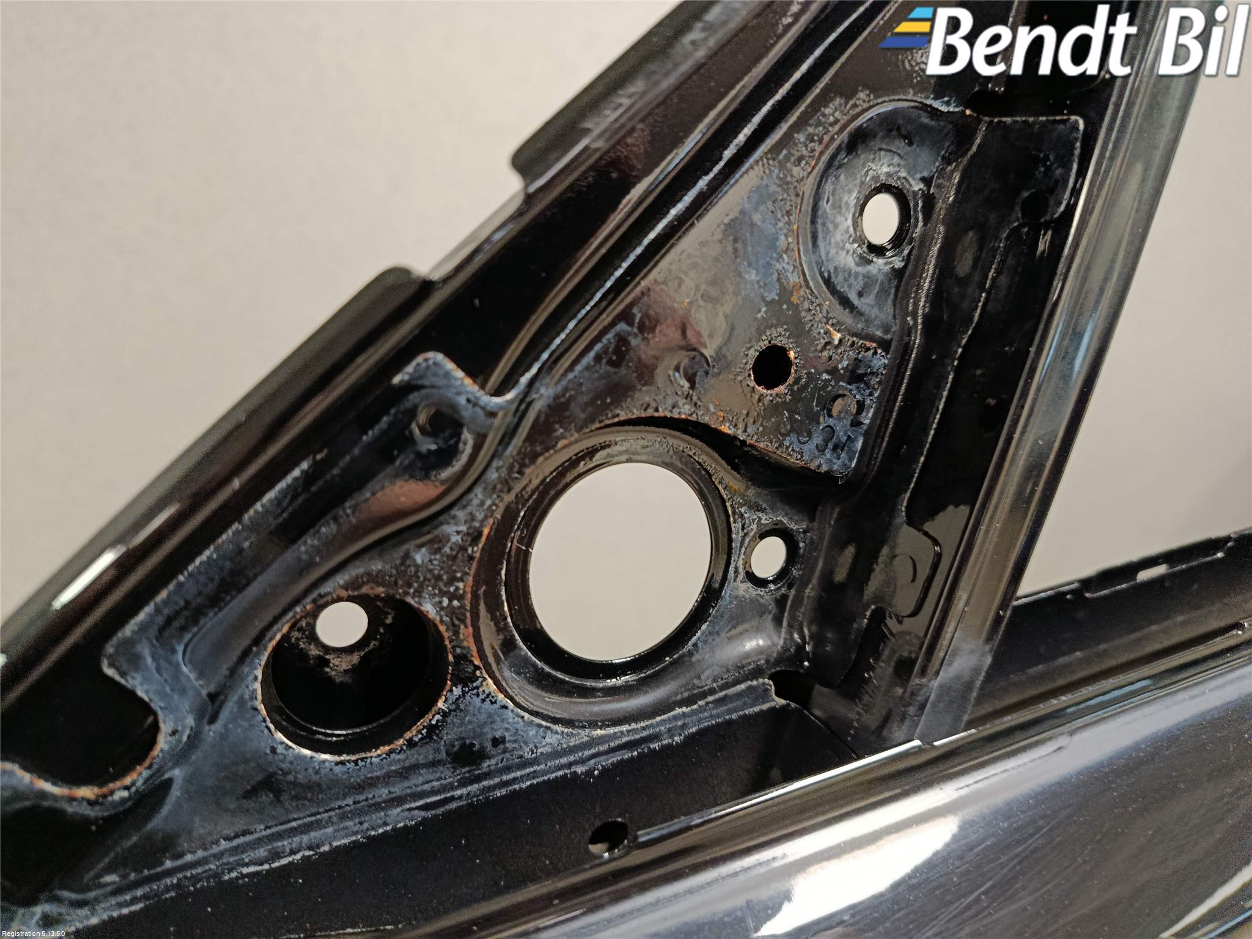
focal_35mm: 24
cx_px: 626
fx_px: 868
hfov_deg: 71.6
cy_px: 470
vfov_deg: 56.8
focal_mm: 5.24
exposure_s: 1/25
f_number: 1.7
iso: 1728
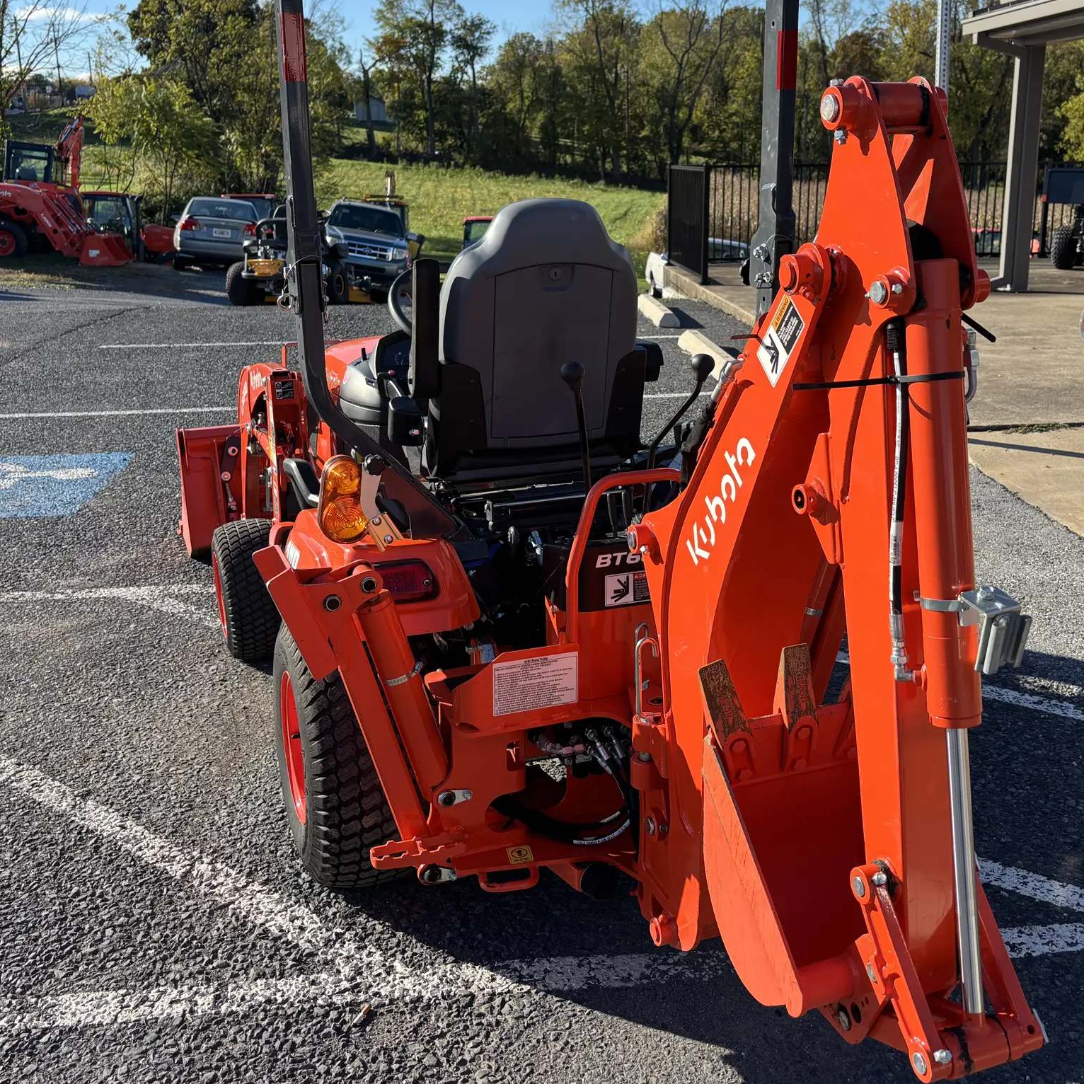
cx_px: 604
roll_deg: +0.6
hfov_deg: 46.0
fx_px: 1275
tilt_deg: -14.6
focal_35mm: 36
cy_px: 462
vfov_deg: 45.9
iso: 50
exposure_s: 1/1590
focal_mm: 5.96
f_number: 1.6
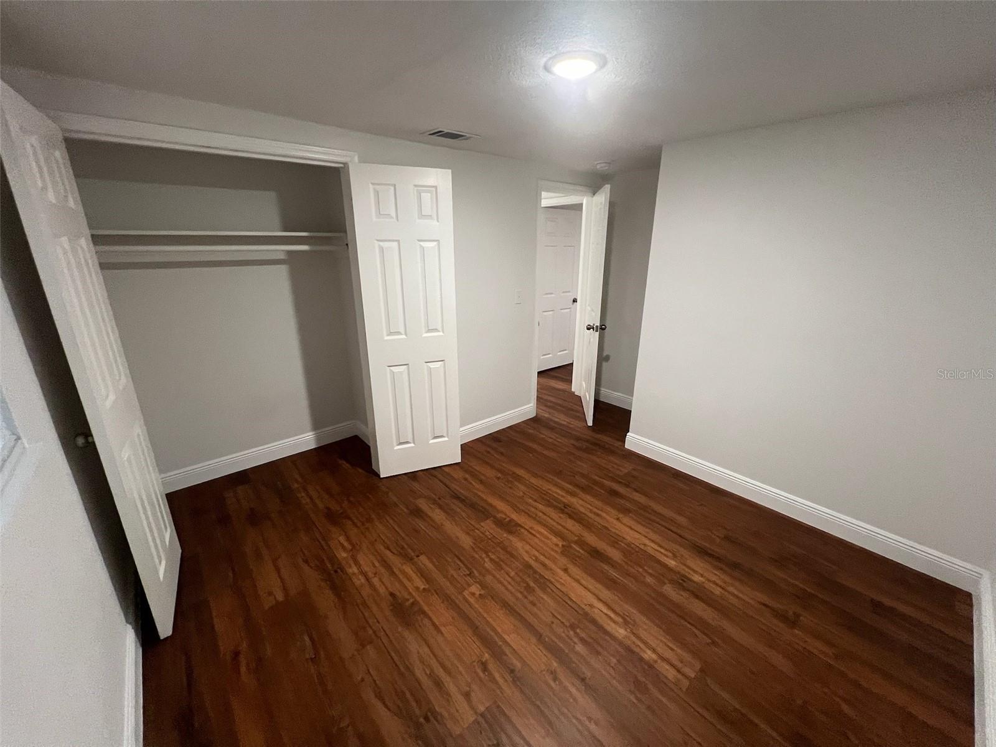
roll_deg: +0.1
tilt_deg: -18.0
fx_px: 374
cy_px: 374
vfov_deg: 89.9
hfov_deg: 106.2
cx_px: 498
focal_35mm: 13
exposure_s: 1/60
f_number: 1.8
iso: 320
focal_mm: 1.57
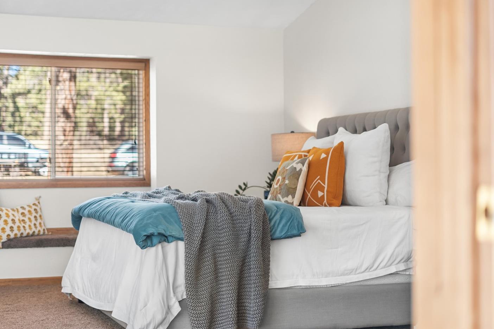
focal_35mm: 57
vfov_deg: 23.7
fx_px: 782
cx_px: 231
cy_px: 159
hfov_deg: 35.1
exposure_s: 1/125
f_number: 1.8
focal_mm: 50
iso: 400
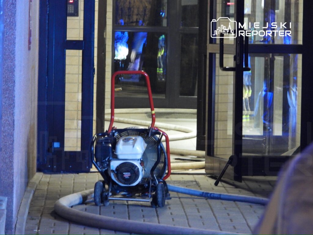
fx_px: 2306
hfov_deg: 7.8
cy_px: 118
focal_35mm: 255
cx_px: 156
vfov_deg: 5.8
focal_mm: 45.8
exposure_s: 1/1.6
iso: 800
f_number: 4.5
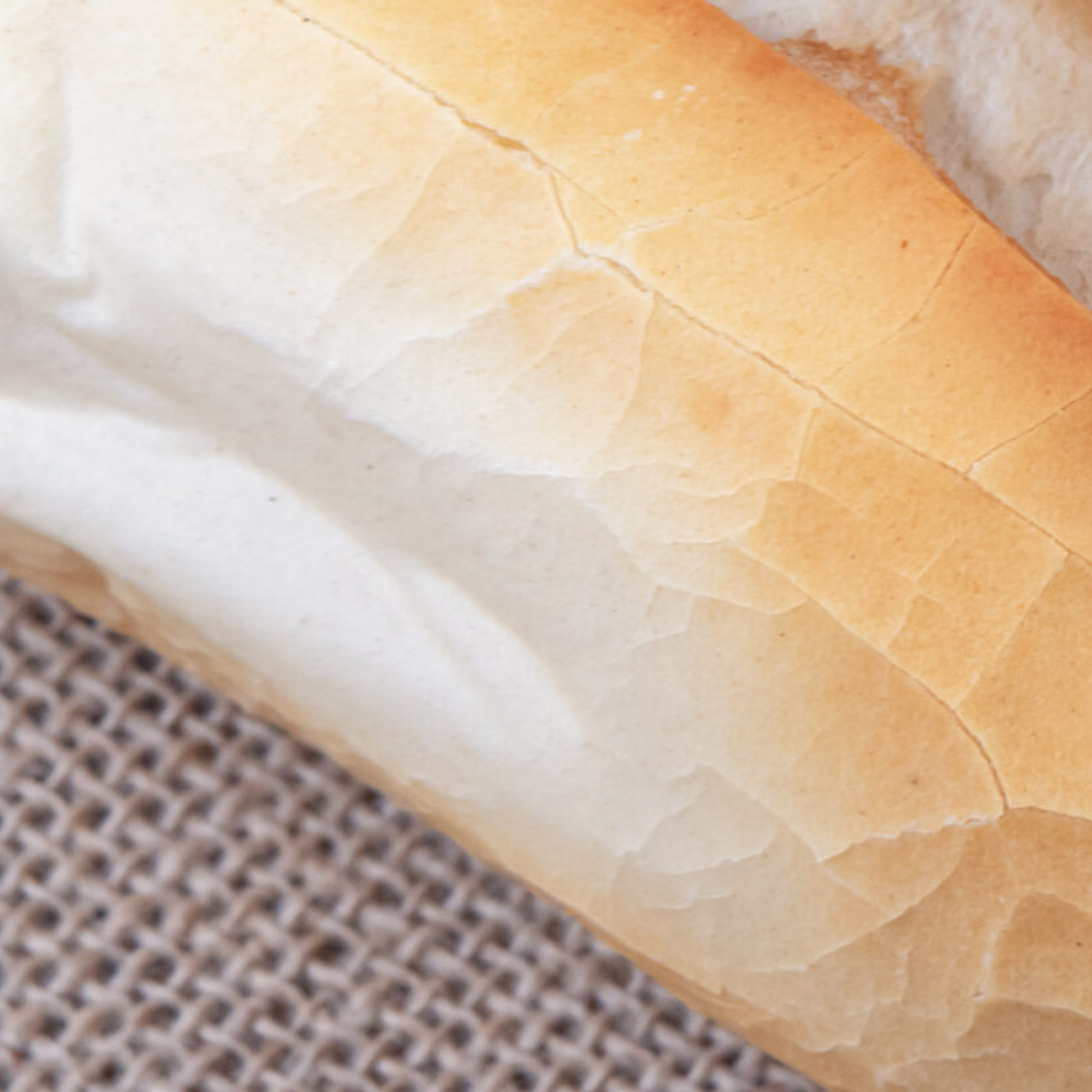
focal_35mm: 226
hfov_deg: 7.6
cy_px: 1
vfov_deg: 7.7
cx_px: 1551
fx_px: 8066
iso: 1000
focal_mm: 85
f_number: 14
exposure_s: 1/100
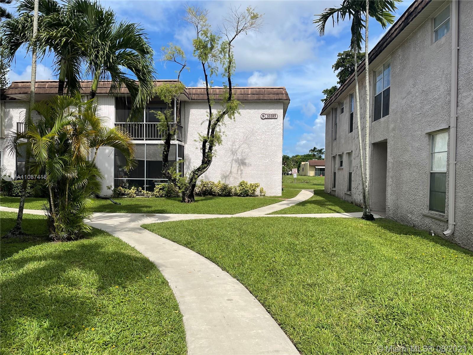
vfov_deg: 53.1
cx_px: 236
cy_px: 178
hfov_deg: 67.3
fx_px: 355
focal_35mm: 26
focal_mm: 5.1
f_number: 1.6
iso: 32
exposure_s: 1/4049
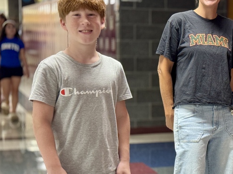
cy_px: 109
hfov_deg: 19.2
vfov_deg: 14.9
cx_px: 237
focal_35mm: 99
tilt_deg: -6.7
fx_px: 666
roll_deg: -1.0
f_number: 1.78
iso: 320
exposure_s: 1/40
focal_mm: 6.76
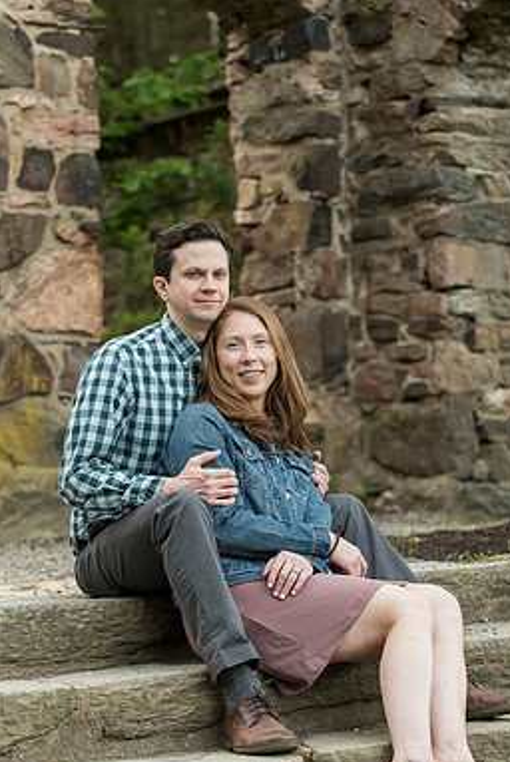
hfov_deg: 11.9
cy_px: 380
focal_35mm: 115
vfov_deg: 17.8
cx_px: 293
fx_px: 2439
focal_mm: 98
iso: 1250
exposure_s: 1/320
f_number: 4
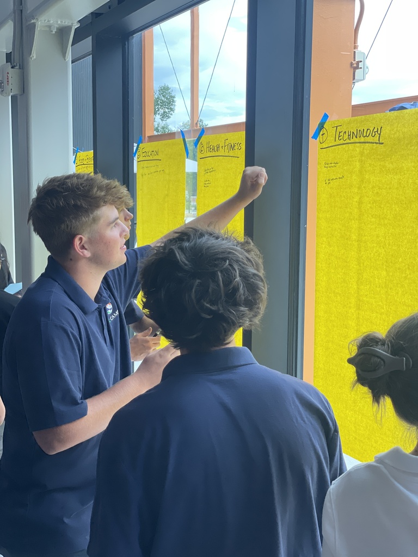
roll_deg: -0.3
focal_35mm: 52
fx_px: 837
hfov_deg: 28.0
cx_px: 209
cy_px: 278
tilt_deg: -5.7
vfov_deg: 36.8
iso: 50
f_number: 2
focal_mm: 6
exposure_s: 1/122
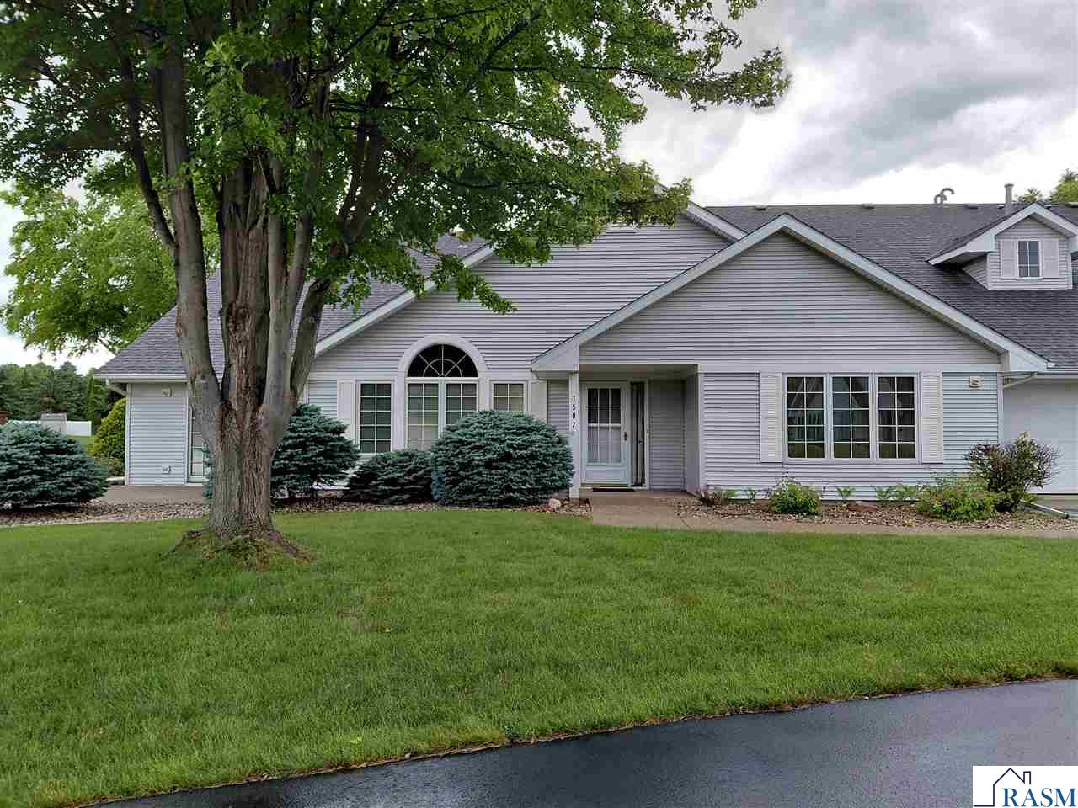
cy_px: 404
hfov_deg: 69.4
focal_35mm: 25
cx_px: 539
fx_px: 779
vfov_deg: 54.9
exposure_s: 1/273
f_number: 1.8
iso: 50
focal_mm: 4.69
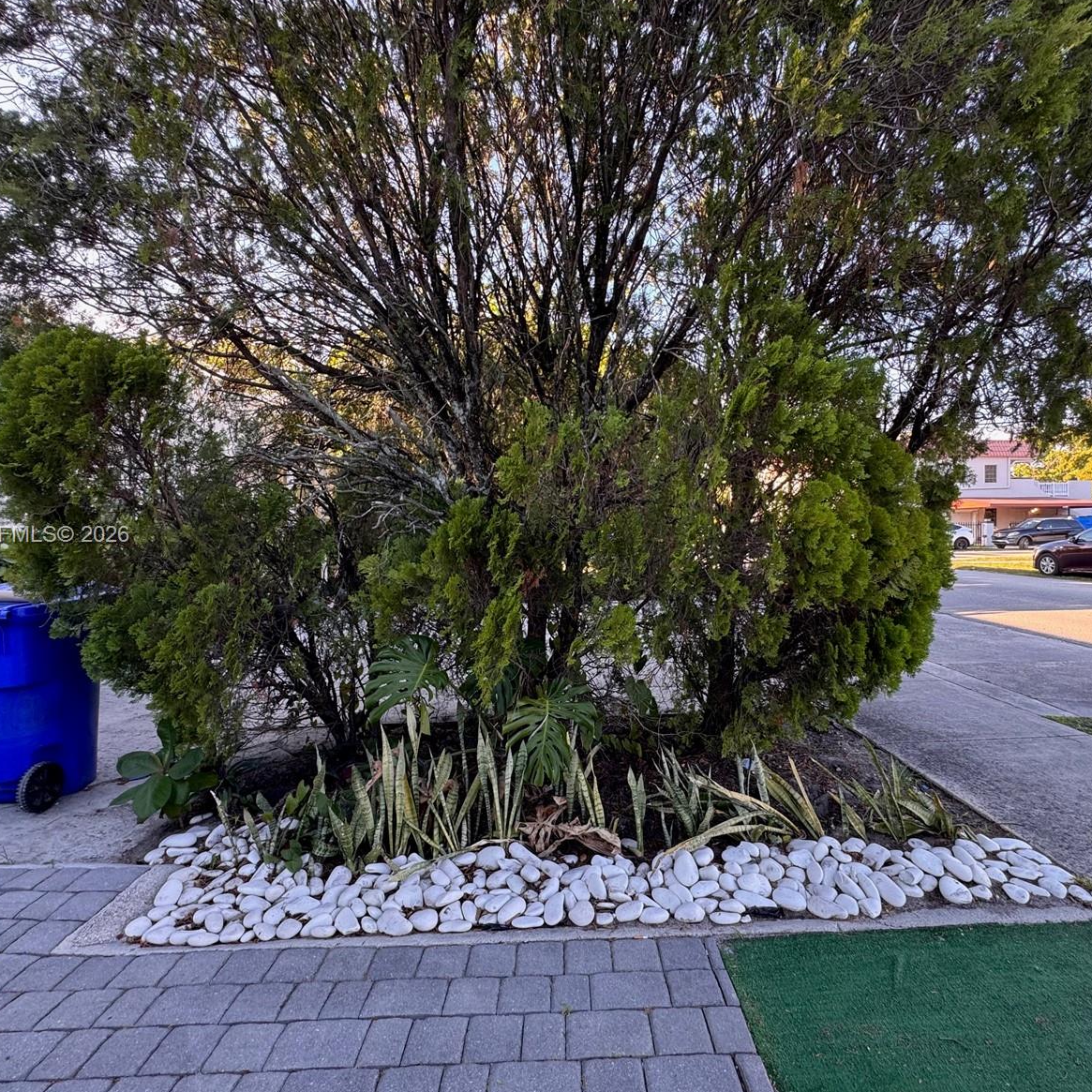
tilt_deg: -0.5
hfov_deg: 83.8
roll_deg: +0.2
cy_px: 536
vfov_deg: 84.0
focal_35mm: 17
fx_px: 607
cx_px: 588
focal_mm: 2.22
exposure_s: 1/99
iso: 100
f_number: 2.2
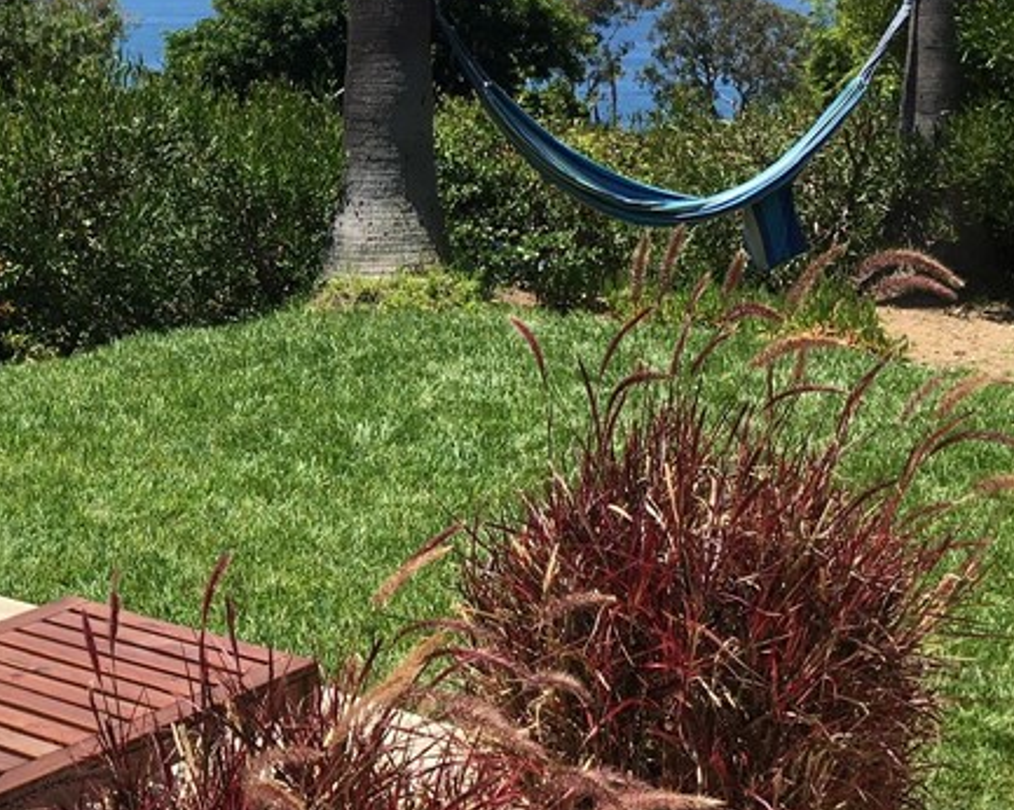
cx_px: 136
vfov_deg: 22.8
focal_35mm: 67
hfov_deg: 27.5
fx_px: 2010
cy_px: 339
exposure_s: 1/1538
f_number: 2.2
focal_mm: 4.15
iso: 25
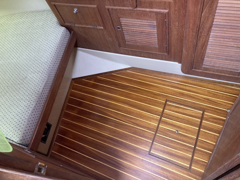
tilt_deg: -59.6
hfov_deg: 63.4
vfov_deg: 49.7
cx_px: 120
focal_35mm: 28
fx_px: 194
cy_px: 90
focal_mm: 3.99
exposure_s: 1/55
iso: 320
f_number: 1.8
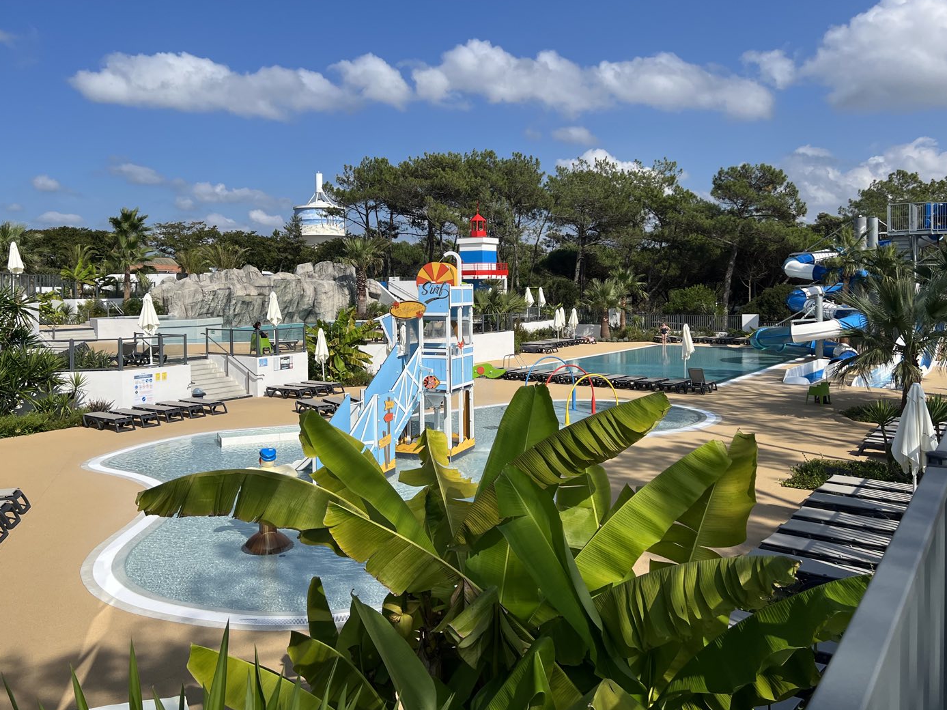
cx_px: 421
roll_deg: +0.6
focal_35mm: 30
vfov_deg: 46.7
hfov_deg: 59.8
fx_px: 821
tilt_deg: -2.0
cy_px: 307
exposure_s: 1/7463
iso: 50
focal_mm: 5.7
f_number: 1.5
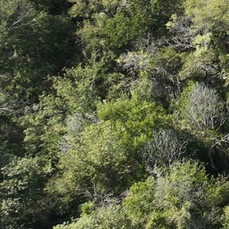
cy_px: -31
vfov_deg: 13.5
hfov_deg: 10.7
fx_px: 943
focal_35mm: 126
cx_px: 627
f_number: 2.8
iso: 120
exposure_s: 1/1250
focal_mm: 12.29
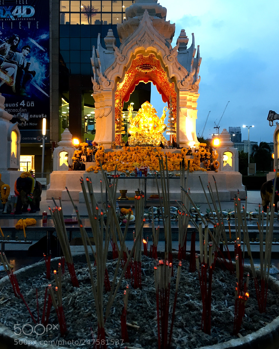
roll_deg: +0.6
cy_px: 170
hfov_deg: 47.1
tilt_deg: -1.2
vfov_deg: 57.2
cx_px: 142
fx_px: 320
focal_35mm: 31
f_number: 2.2
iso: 80
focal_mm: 4.15
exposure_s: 1/33
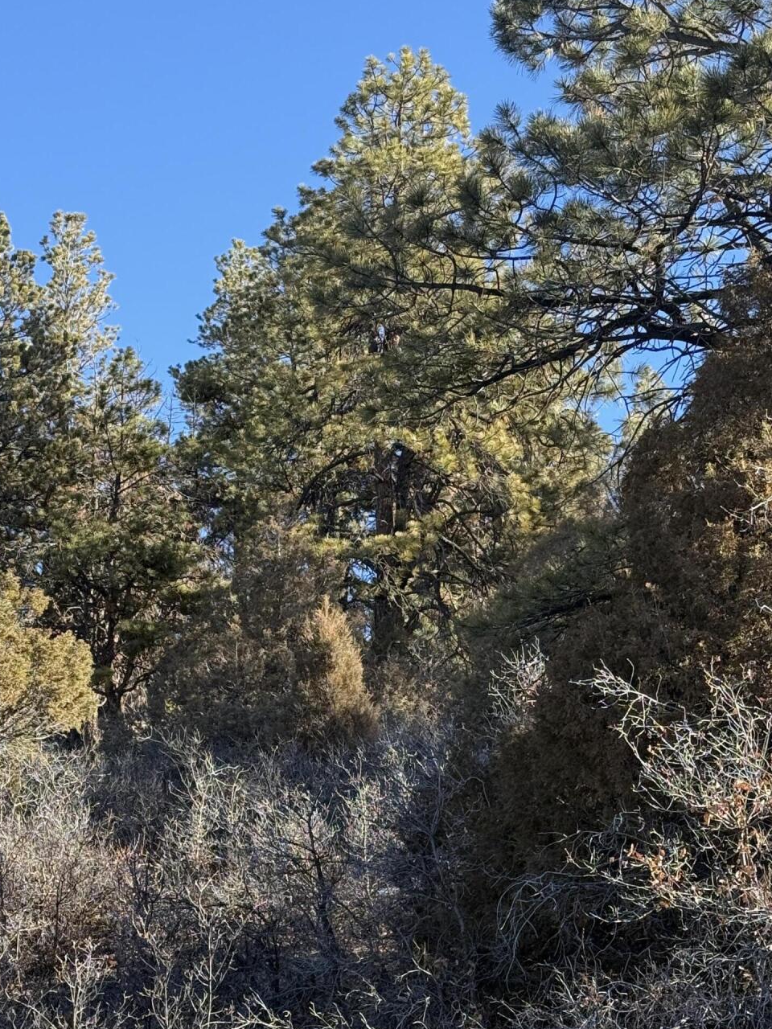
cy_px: 660
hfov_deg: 19.6
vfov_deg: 25.9
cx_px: 321
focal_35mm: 75
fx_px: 2230
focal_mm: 6.76
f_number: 1.78
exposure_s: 1/1070
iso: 80
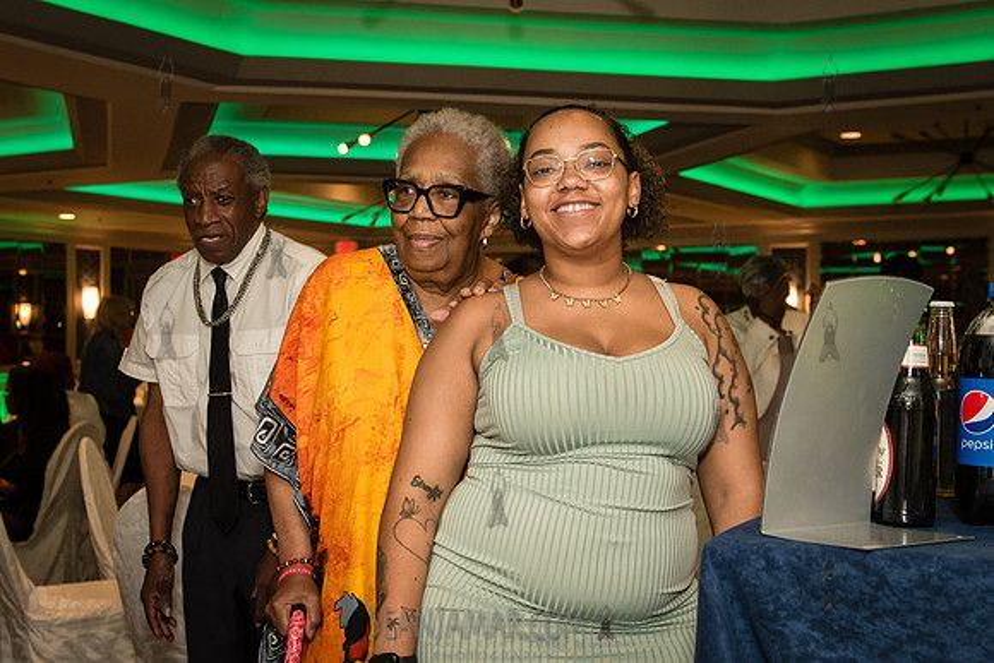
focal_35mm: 49
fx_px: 1361
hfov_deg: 40.0
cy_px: 344
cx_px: 424
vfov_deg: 27.4
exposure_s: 1/160
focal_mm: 29
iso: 1600
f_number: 3.5
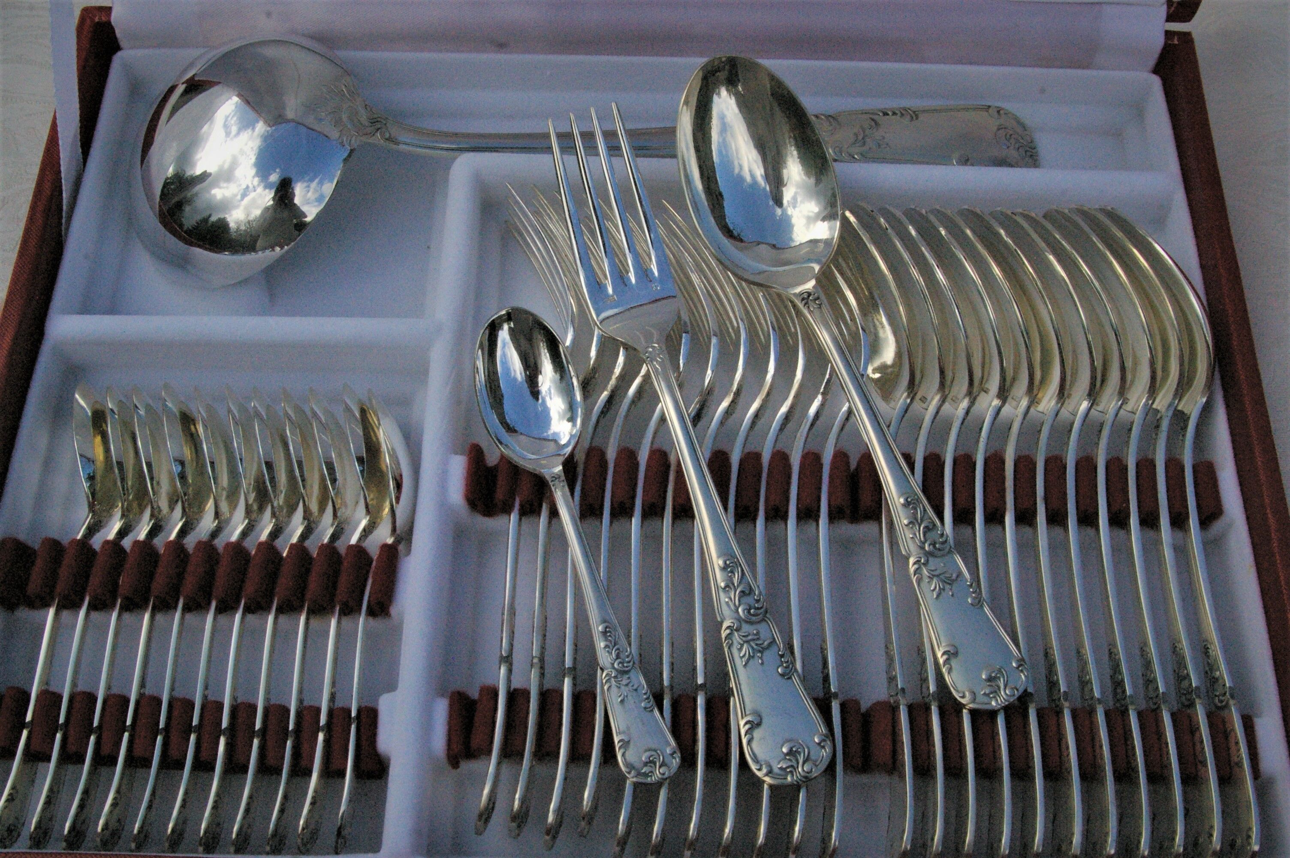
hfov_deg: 49.6
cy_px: 429
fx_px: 1396
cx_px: 645
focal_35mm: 39
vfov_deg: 34.1
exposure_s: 1/1000
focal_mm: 26
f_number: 13
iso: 1600
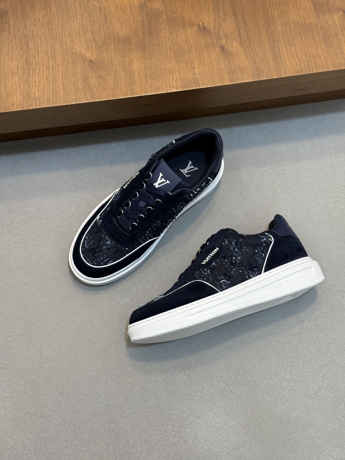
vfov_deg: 39.7
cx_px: 172
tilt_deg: -72.3
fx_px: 638
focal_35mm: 48
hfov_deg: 30.3
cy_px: 230
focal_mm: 6.76
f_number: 1.78
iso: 125
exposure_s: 1/100
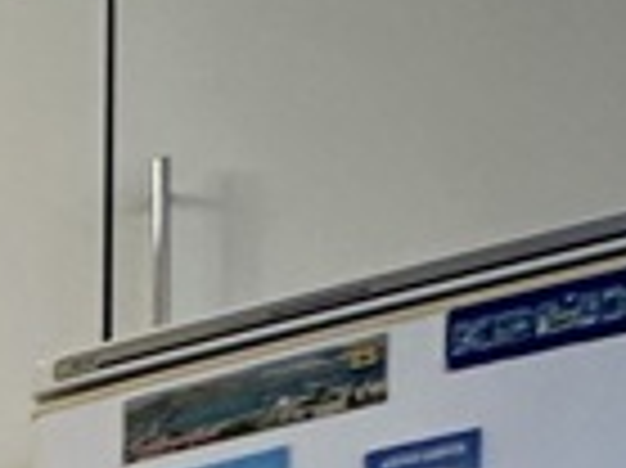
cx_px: -1324
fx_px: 1825
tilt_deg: -3.1
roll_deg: +1.8
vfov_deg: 11.5
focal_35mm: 101
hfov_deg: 10.9
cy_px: 1192
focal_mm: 2.22
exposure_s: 1/50
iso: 160
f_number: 2.2
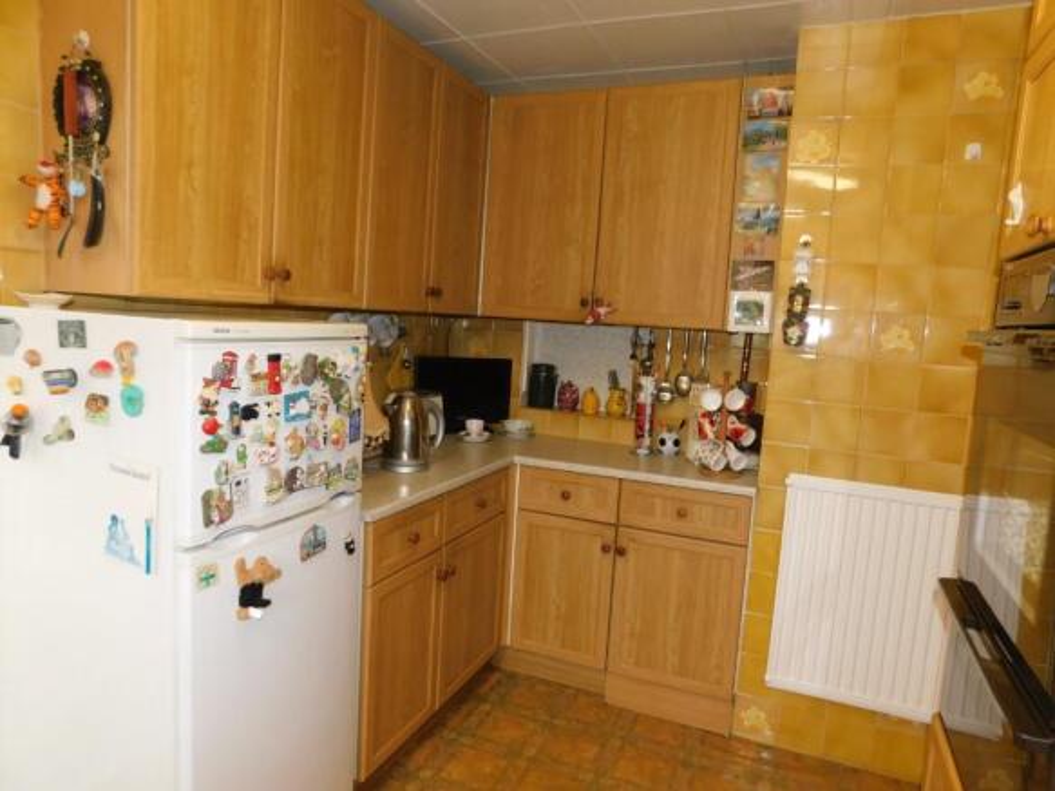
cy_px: 396
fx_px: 701
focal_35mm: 23
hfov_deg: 73.9
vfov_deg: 58.9
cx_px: 528
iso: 200
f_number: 3
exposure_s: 1/30
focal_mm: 4
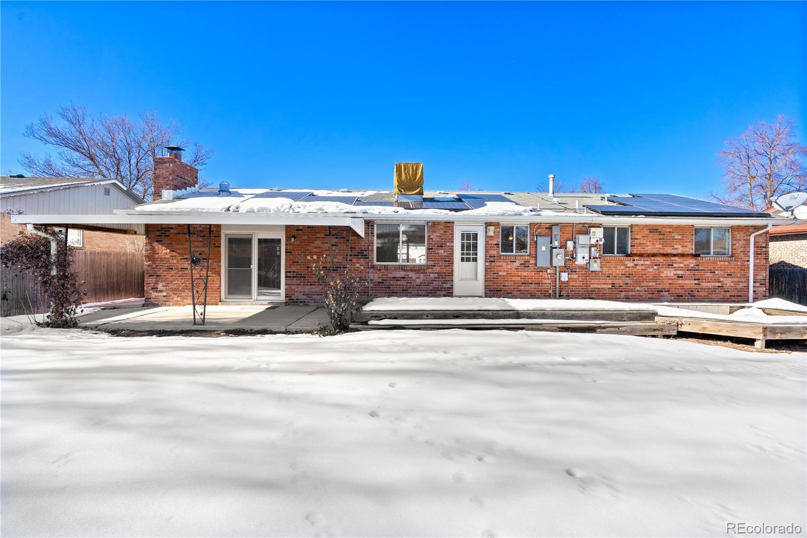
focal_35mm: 16
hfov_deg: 96.7
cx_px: 404
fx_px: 359
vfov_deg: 73.7
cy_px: 269
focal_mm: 16
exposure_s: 1/320
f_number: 8
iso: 400
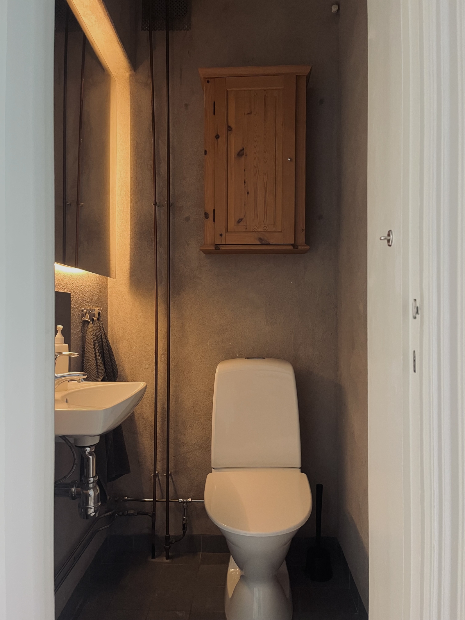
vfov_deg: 67.3
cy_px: 310
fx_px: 466
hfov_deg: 53.1
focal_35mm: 26
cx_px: 232
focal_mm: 5.1
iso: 500
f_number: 1.6
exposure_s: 1/56
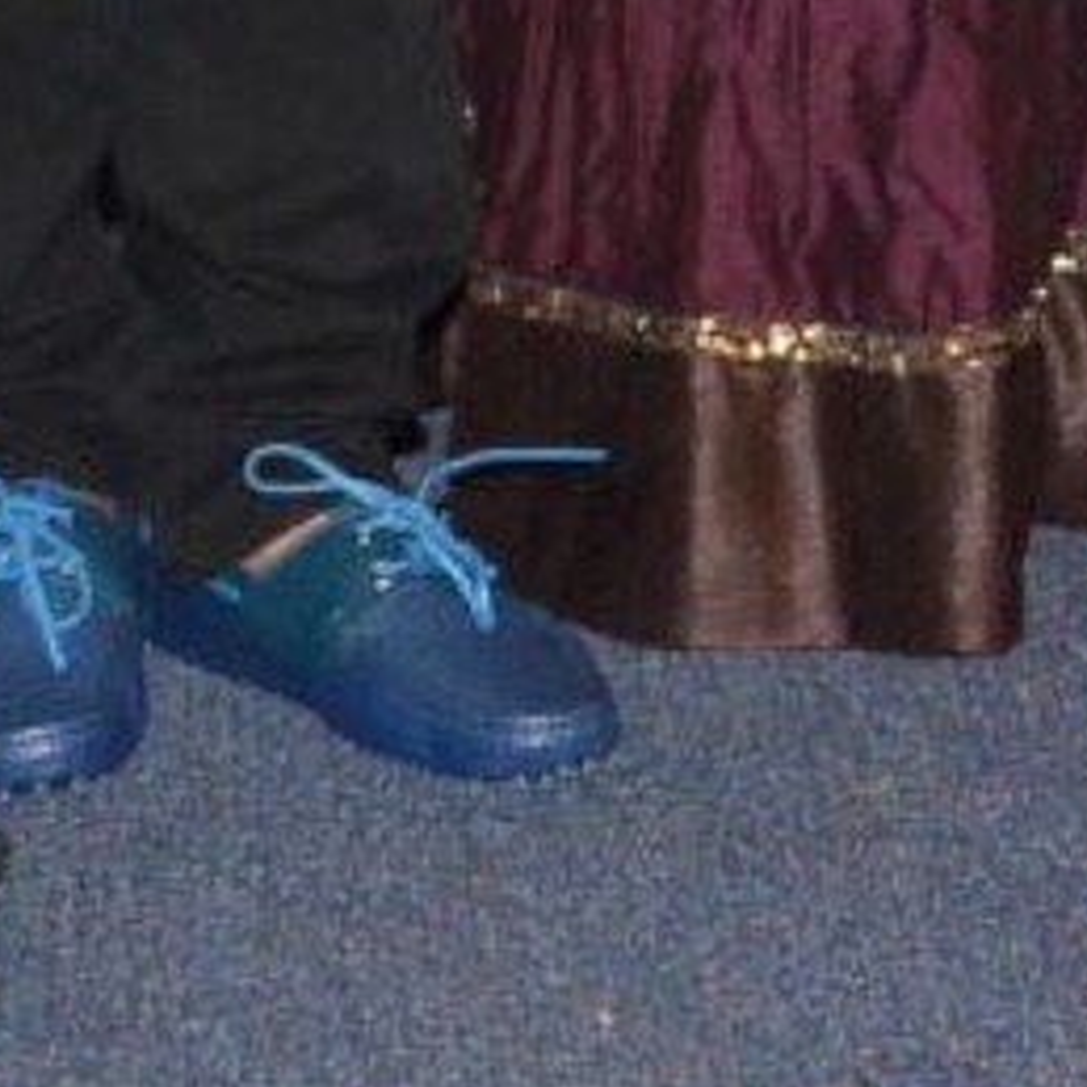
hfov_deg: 7.2
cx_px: 2140
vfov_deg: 7.0
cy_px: -1628
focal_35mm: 234
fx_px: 8303
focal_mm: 21
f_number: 6.3
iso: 800
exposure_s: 1/125
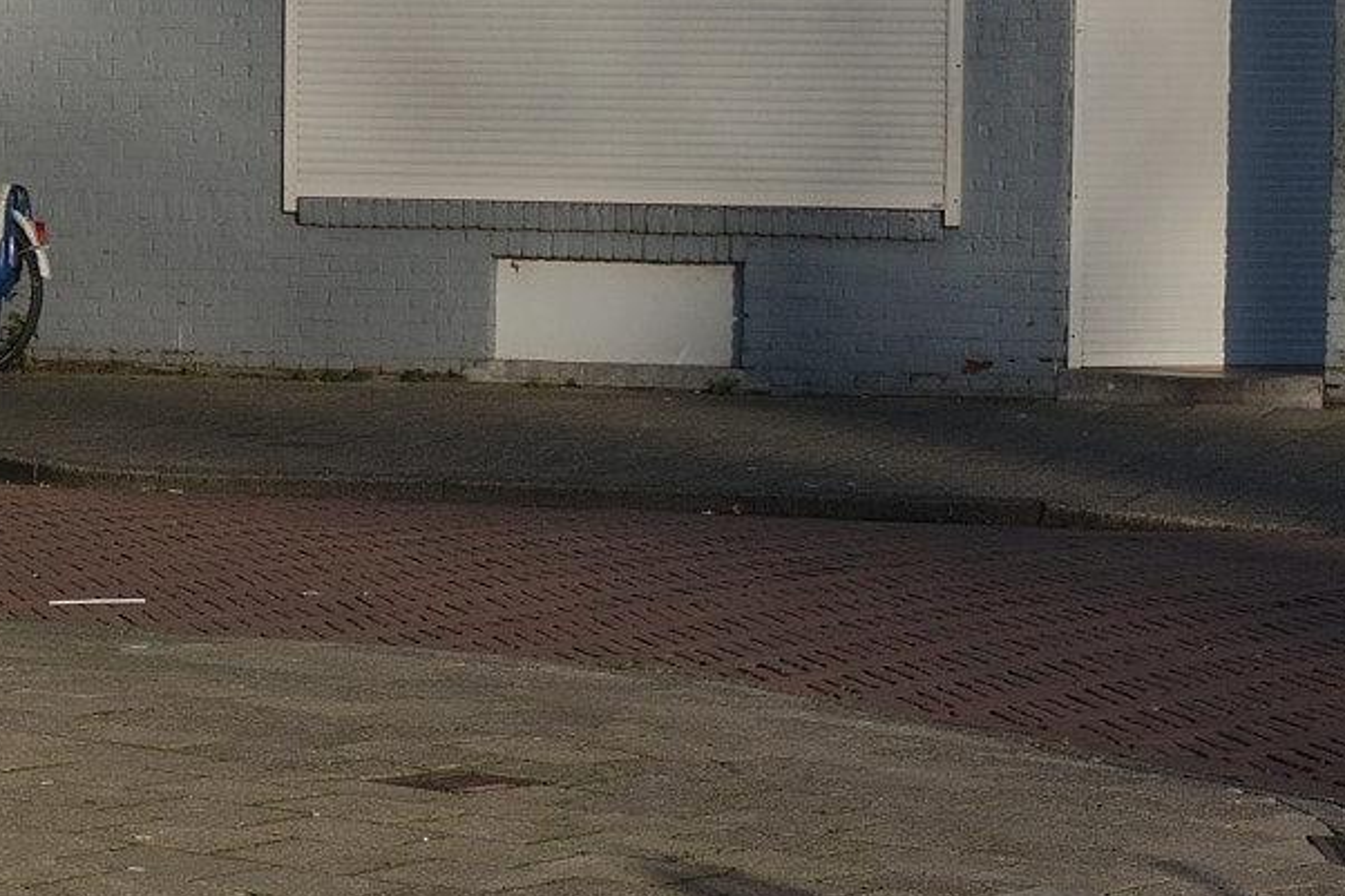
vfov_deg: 8.0
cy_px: 706
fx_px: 6399
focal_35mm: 171
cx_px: -71
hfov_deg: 11.8
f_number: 11
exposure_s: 1/250
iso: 400
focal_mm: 43
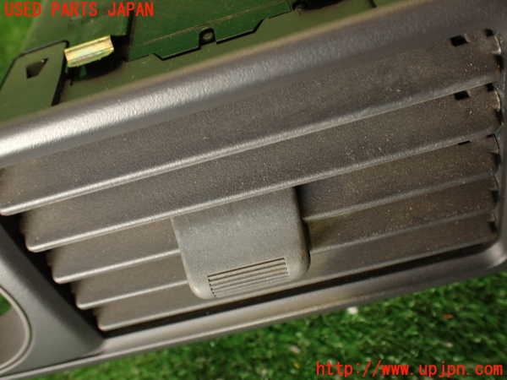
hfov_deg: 56.8
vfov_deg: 44.2
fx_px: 469
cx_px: 254
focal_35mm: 32
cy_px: 190
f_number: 2.4
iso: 200
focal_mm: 5.79
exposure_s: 1/30
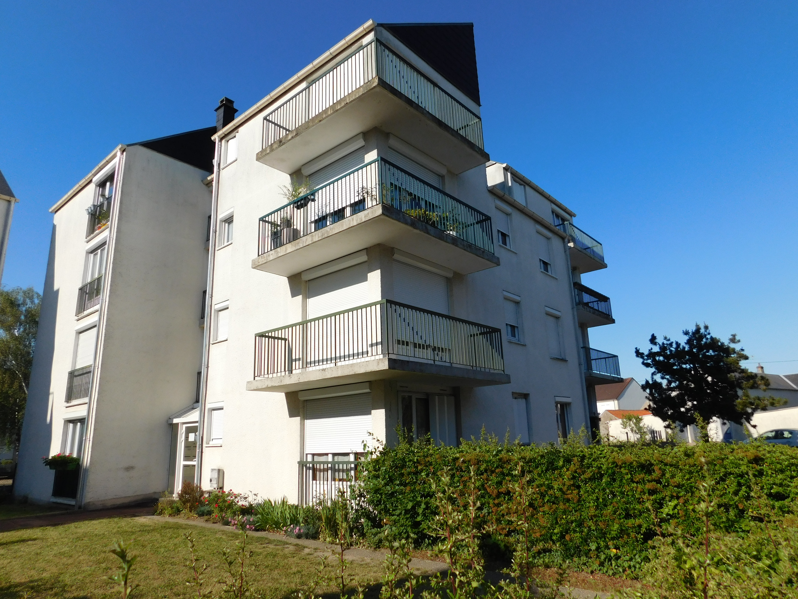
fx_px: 530
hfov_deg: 73.9
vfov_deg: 58.9
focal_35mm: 23
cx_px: 399
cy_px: 300
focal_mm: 4
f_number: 6
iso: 125
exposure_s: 1/640
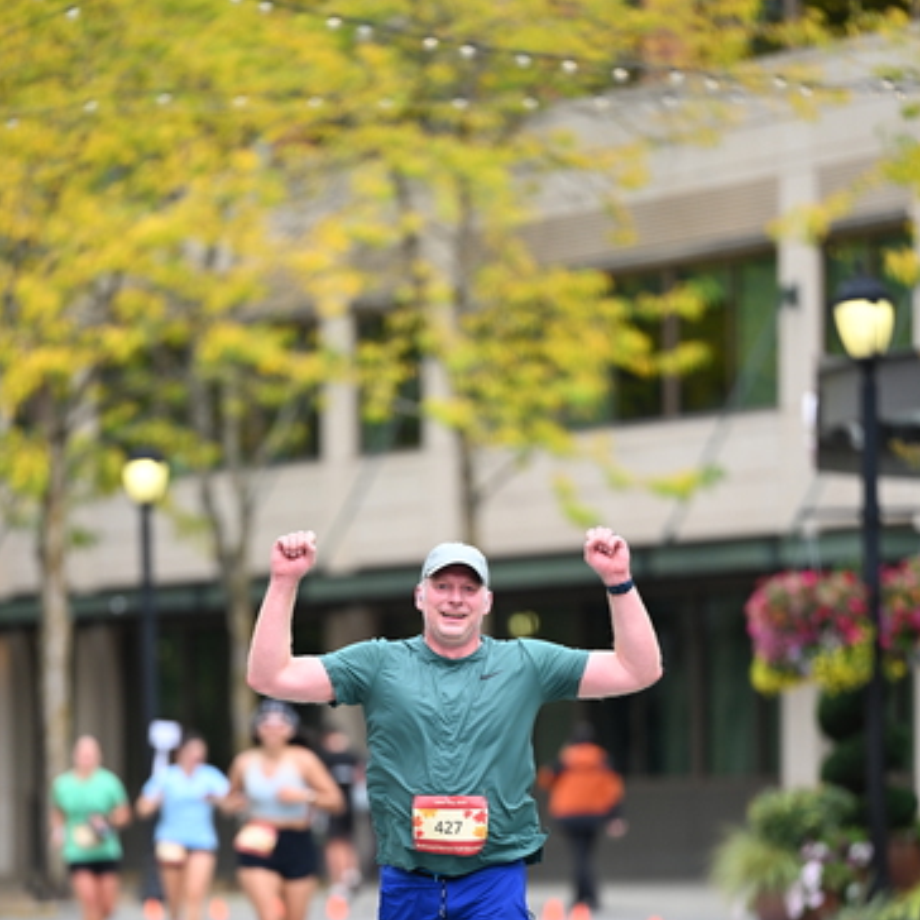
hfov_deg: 6.8
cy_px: 690
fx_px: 7728
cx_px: 461
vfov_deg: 6.8
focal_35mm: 257
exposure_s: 1/1600
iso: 640
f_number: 2.8
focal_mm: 200
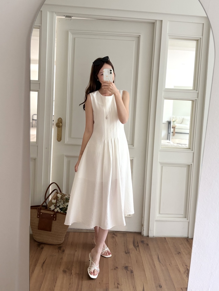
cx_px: 110
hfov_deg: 53.1
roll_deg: -4.0
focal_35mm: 26
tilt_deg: -15.4
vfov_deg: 67.3
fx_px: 219
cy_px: 146
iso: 160
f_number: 1.6
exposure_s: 1/60
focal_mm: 5.96
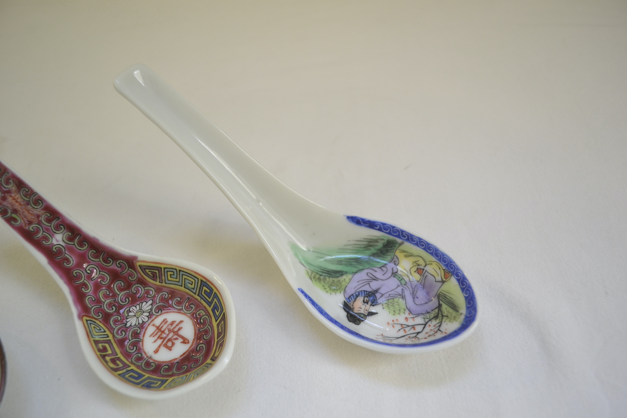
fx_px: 470
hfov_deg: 67.4
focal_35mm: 27
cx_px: 314
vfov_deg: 47.9
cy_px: 209
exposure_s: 1/100
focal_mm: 18
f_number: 5
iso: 400
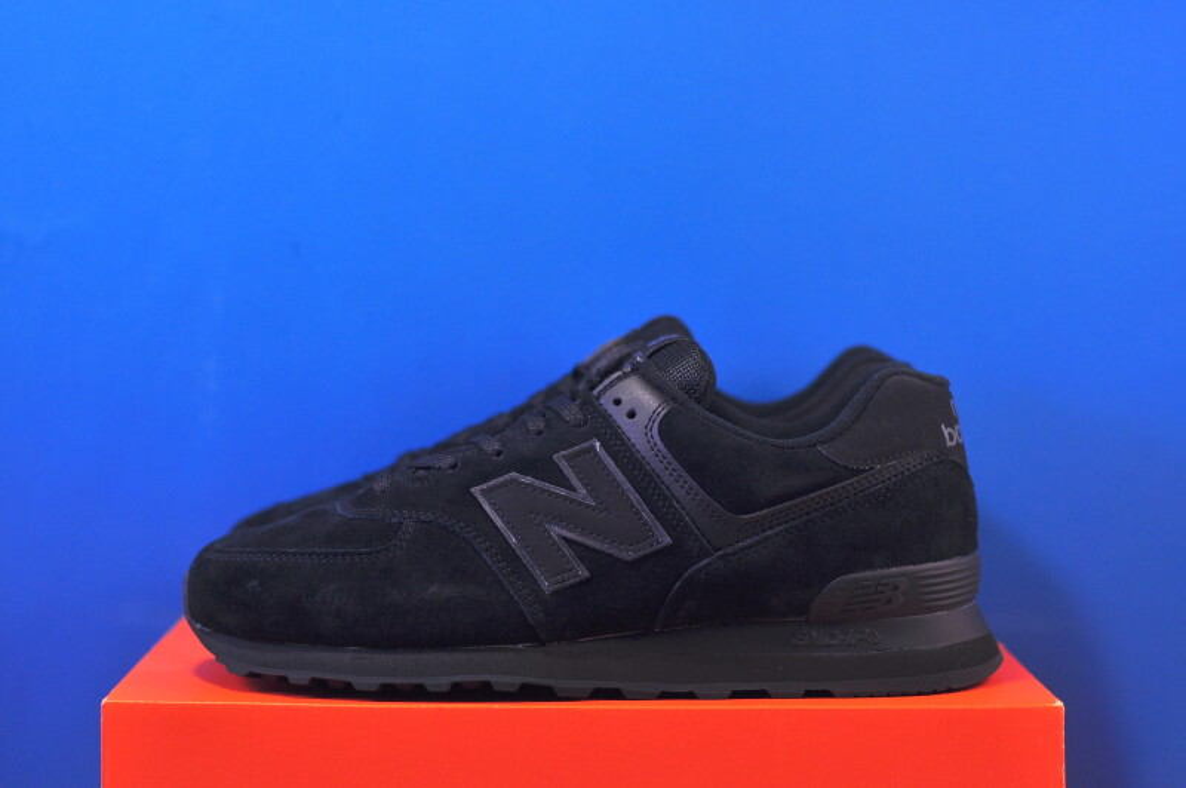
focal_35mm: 75
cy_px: 394
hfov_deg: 27.0
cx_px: 593
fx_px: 2467
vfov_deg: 18.1
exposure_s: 1/320
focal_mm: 50
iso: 250
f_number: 2.5
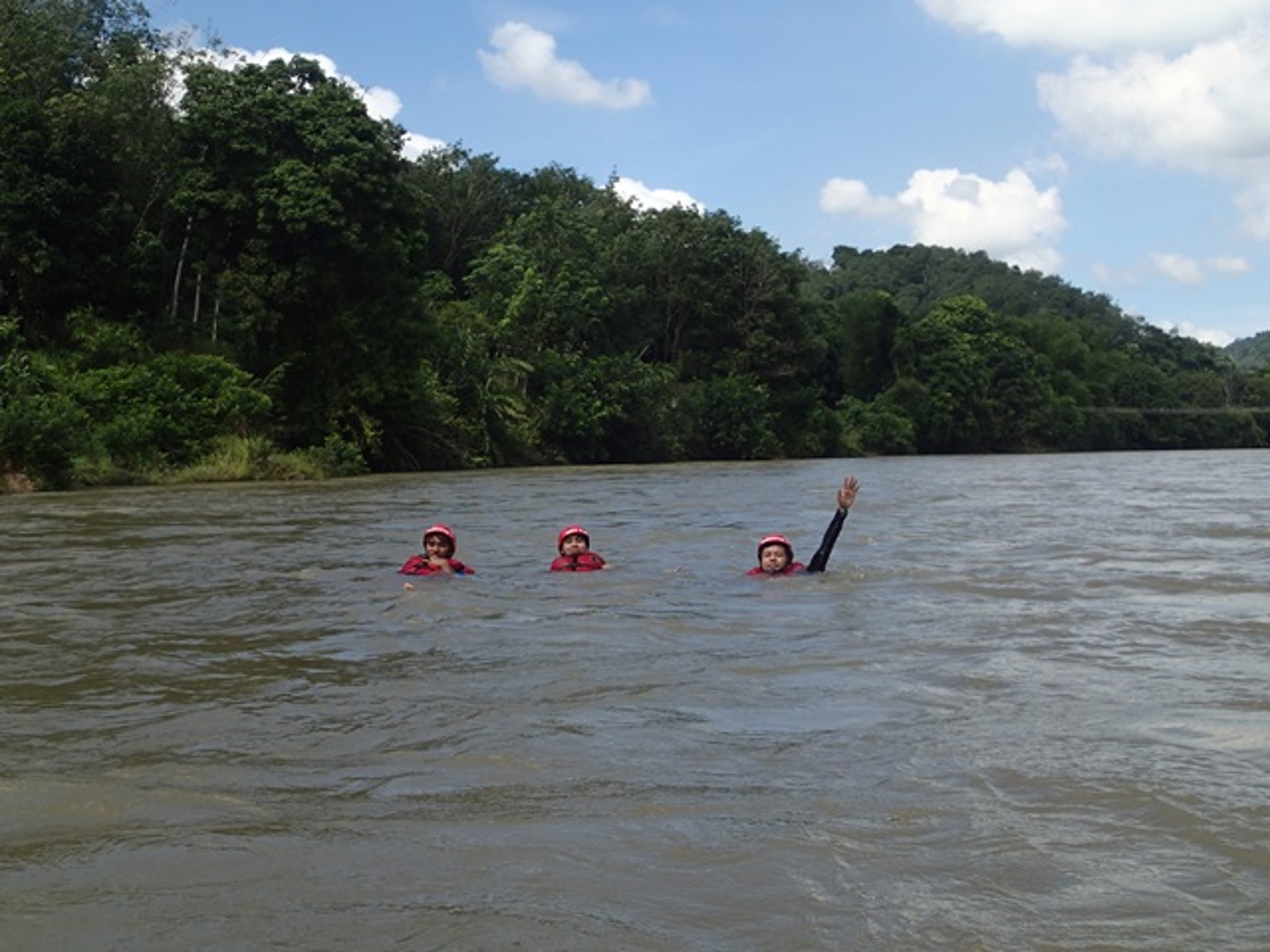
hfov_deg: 41.2
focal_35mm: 46
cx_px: 635
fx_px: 1688
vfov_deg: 31.5
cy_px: 476
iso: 100
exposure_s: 1/640
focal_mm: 8.41
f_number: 4.5
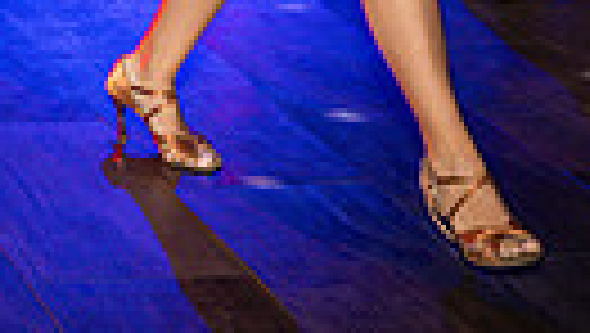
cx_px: -266
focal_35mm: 148
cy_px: -502
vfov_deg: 7.6
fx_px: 2318
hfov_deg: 13.7
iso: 1600
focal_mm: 27
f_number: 2.8
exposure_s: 1/100
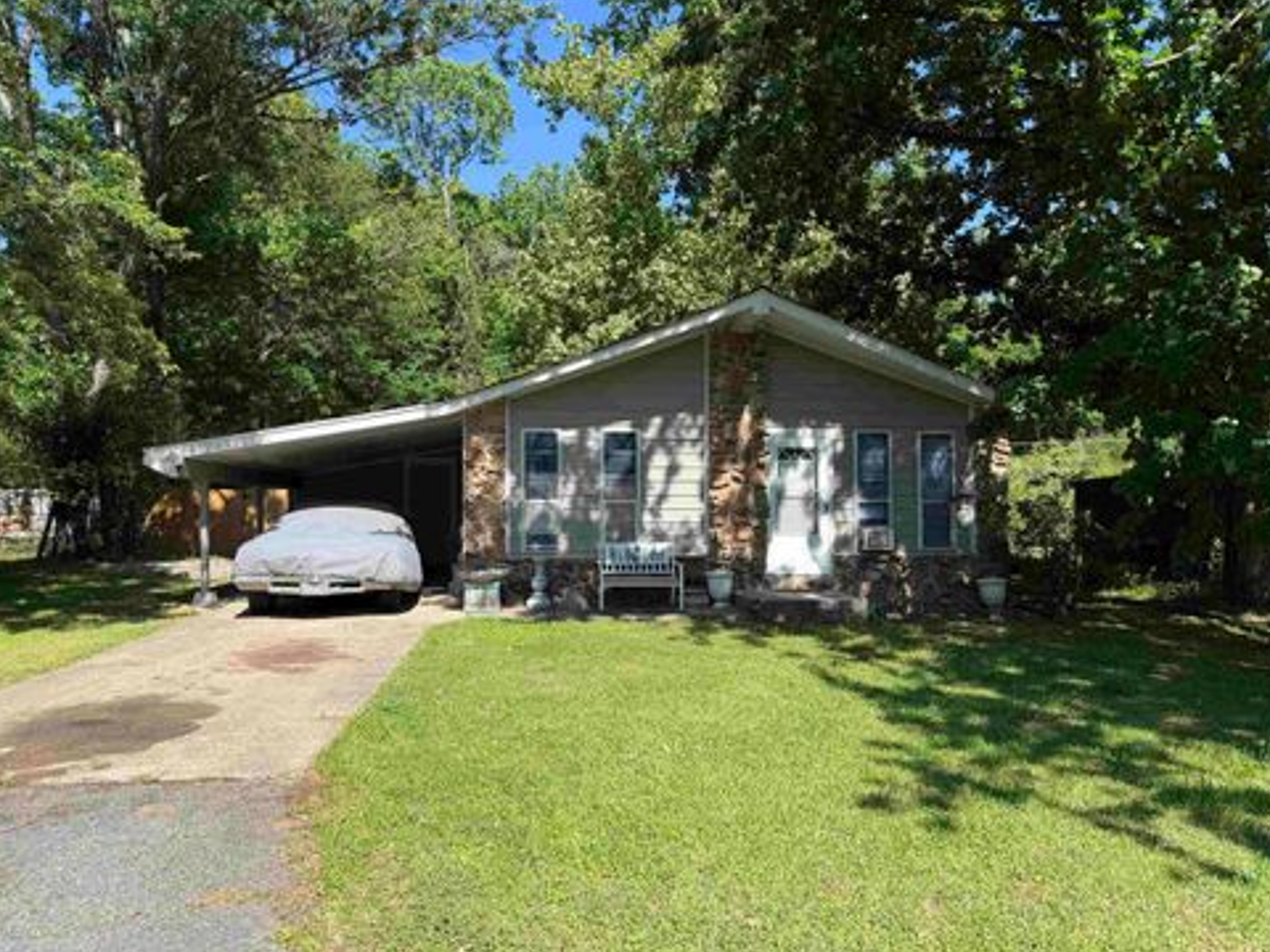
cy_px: 477
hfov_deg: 69.4
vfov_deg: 54.9
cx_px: 635
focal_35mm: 25
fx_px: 917
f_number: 1.78
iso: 80
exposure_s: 1/2110
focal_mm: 6.76
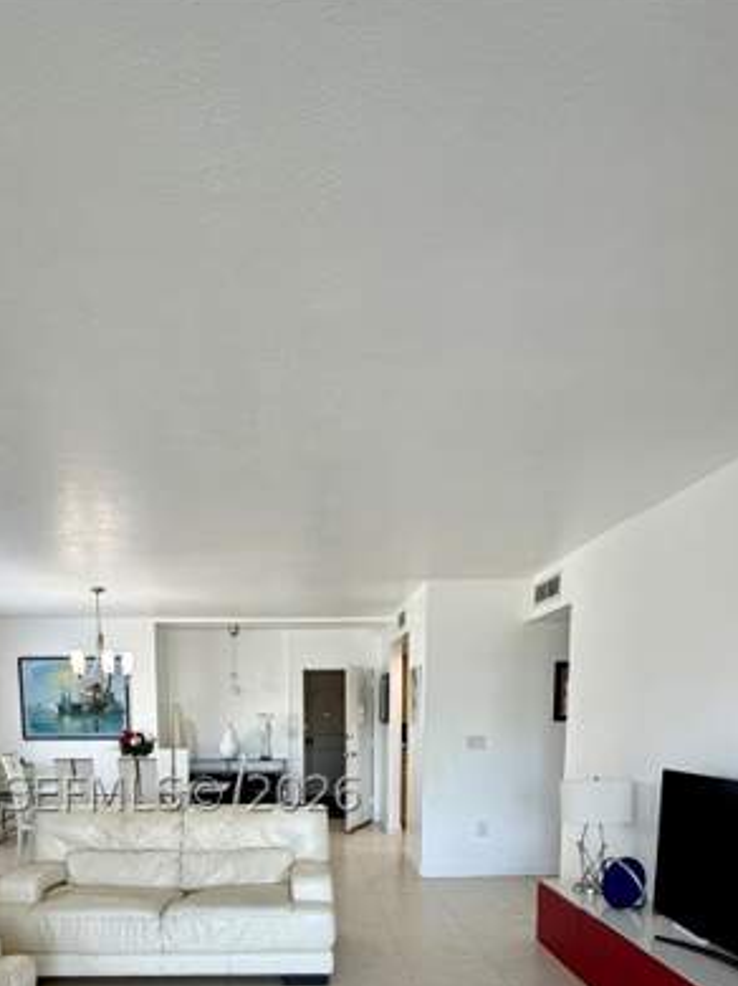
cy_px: 794
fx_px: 655
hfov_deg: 58.4
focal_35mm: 23
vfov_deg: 66.8
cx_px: 301
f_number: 2.2
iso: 160
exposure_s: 1/120
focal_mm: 2.22
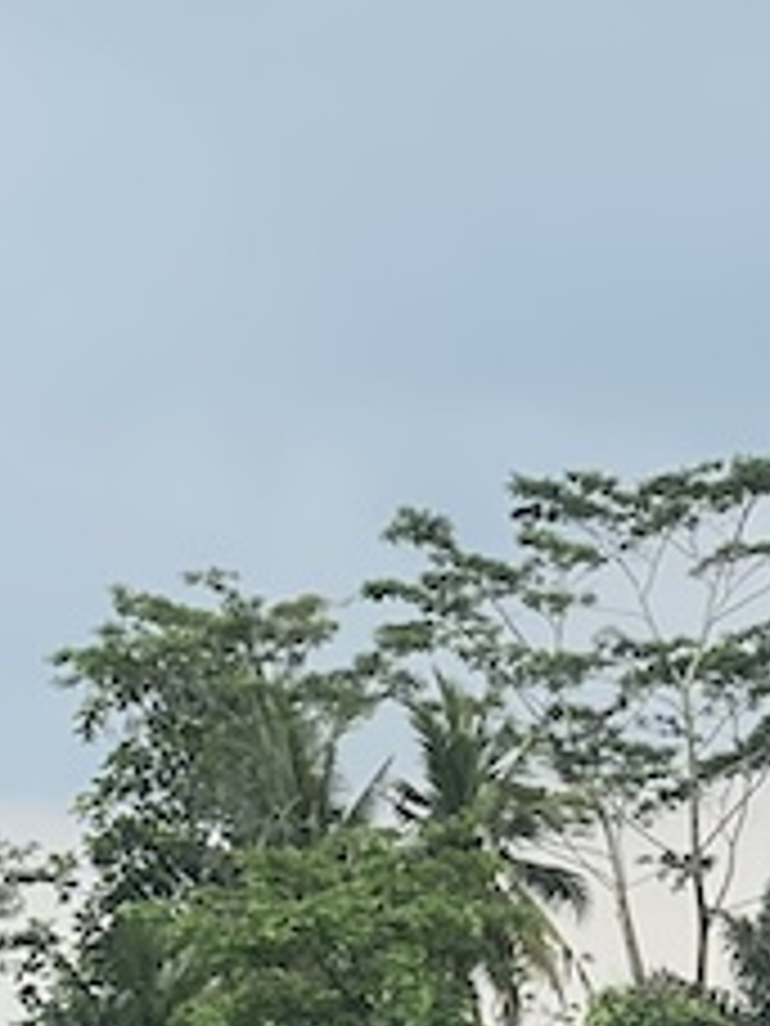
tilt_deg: +1.8
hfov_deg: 6.9
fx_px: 6317
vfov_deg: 9.2
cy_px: 1087
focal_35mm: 213
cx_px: 851
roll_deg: -1.0
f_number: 2
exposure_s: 1/428
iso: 20
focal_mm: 6
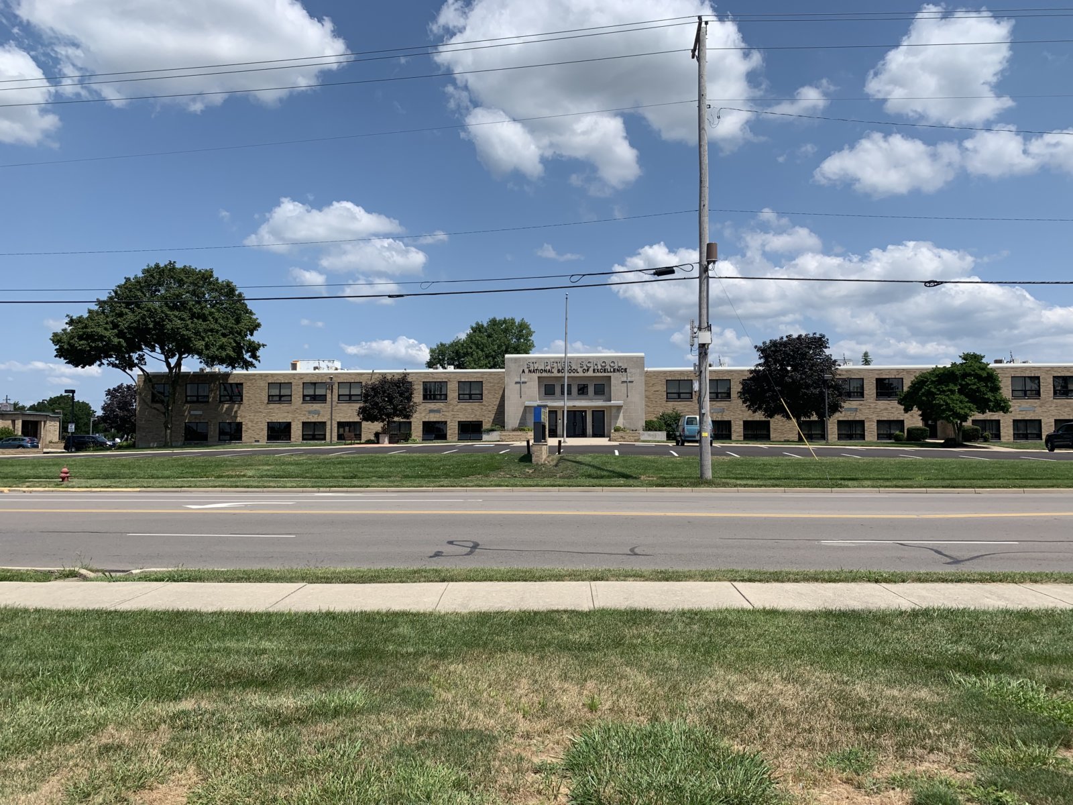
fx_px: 806
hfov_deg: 67.3
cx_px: 536
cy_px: 402
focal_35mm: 26
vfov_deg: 53.1
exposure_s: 1/3289
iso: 25
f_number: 1.8
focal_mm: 4.25
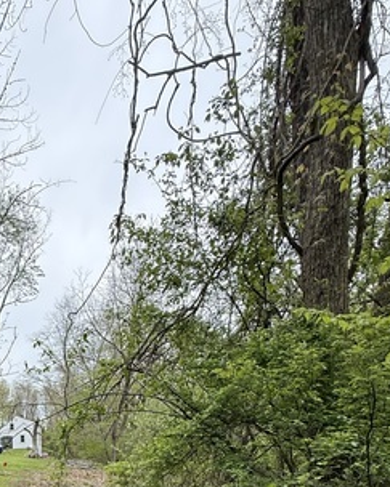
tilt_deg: -5.3
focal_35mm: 30
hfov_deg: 42.9
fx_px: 433
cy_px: 505
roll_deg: +1.3
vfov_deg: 47.0
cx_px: 16
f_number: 2.2
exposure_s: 1/1017
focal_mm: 2.22
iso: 64
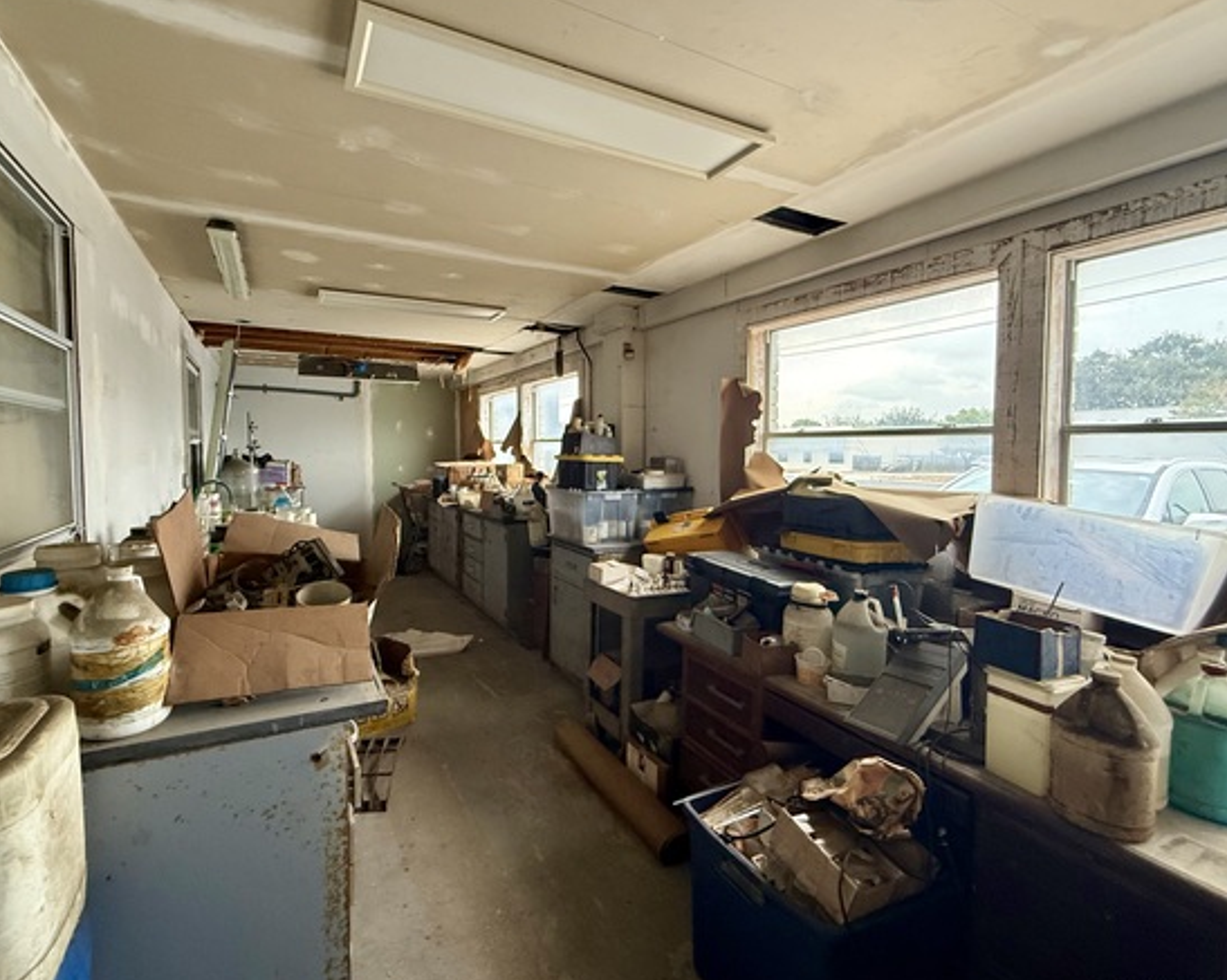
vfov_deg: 80.3
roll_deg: +0.9
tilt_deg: +1.1
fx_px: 581
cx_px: 547
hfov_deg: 92.8
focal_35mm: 16
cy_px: 473
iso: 320
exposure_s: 1/98
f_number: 2.2
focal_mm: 2.22
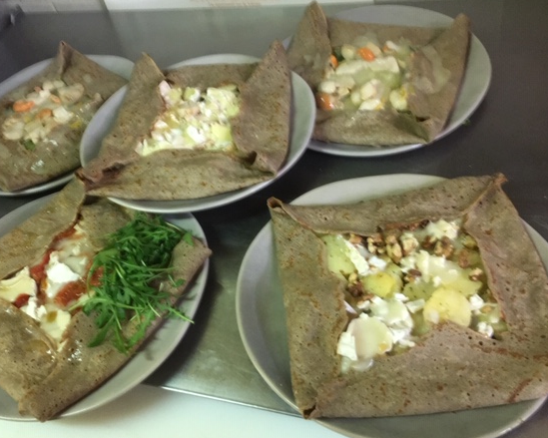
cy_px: 214
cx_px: 243
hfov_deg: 54.1
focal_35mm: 33
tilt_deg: -49.1
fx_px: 535
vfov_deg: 44.5
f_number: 2.2
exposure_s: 1/17
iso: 250
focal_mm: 4.15
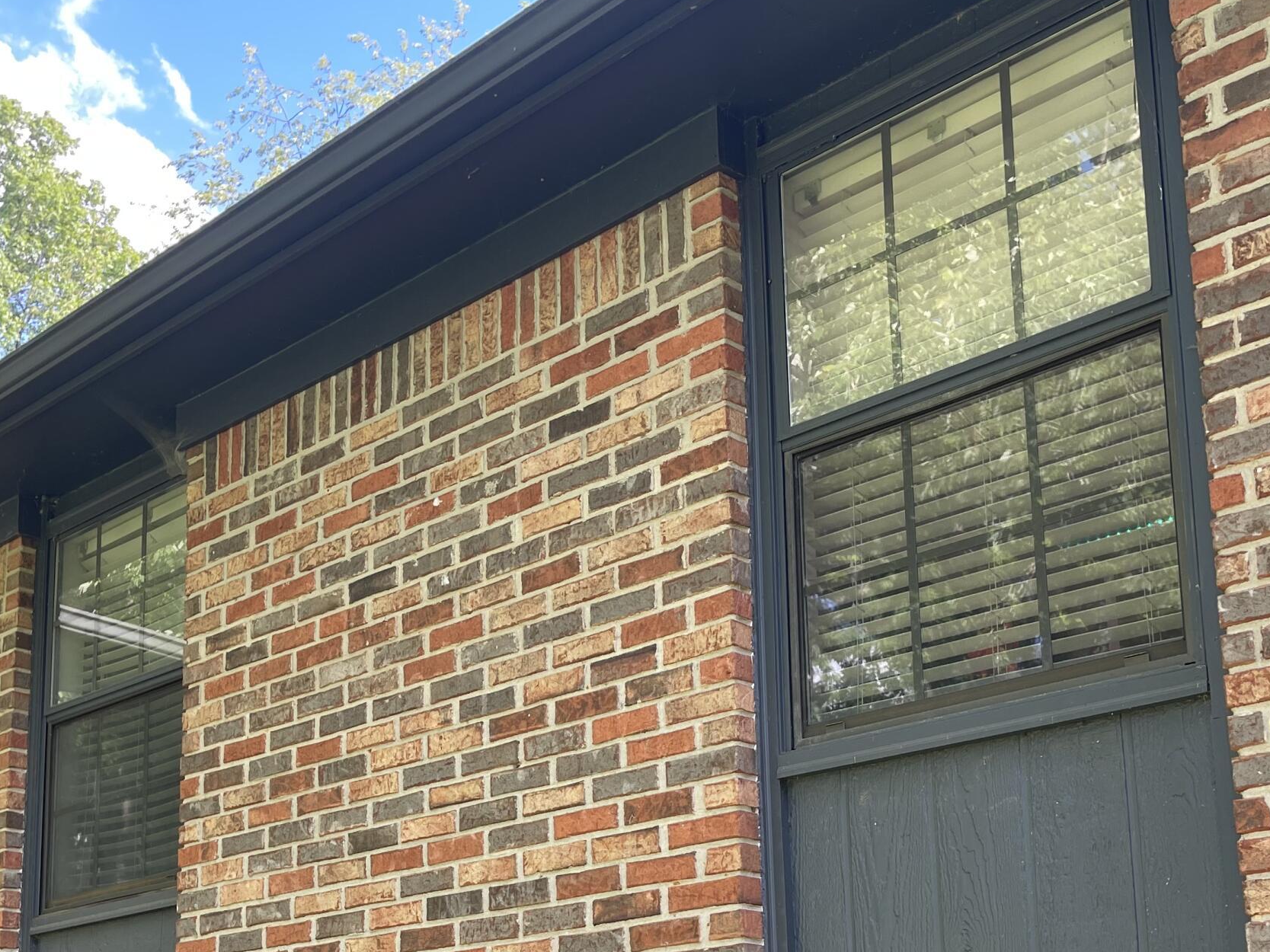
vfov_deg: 31.0
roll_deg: +0.8
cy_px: 822
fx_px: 1651
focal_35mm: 45
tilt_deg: +9.7
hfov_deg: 42.0
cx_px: 568
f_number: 1.6
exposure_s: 1/184
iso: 32
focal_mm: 5.1
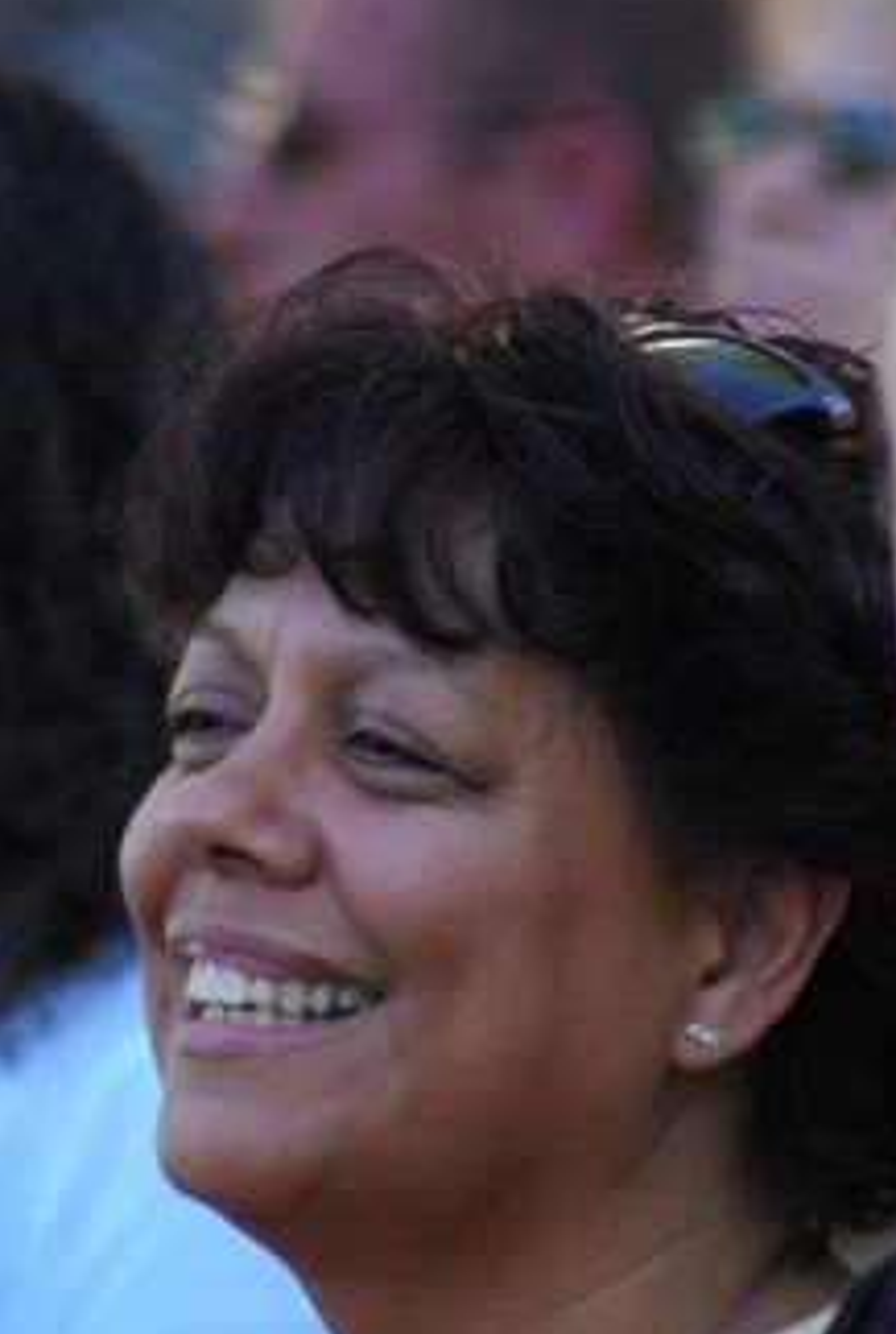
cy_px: 892
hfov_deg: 2.1
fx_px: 24841
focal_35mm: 669
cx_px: 326
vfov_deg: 3.1
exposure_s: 1/350
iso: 1600
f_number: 6.7
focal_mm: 300
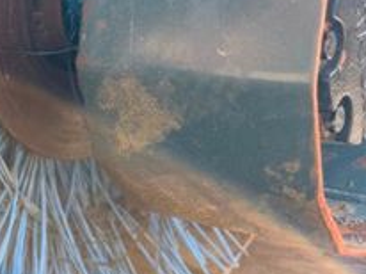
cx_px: -147
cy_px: 116
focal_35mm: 70
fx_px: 739
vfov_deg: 21.0
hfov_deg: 23.5
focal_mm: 6.76
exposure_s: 1/410
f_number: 1.78
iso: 80
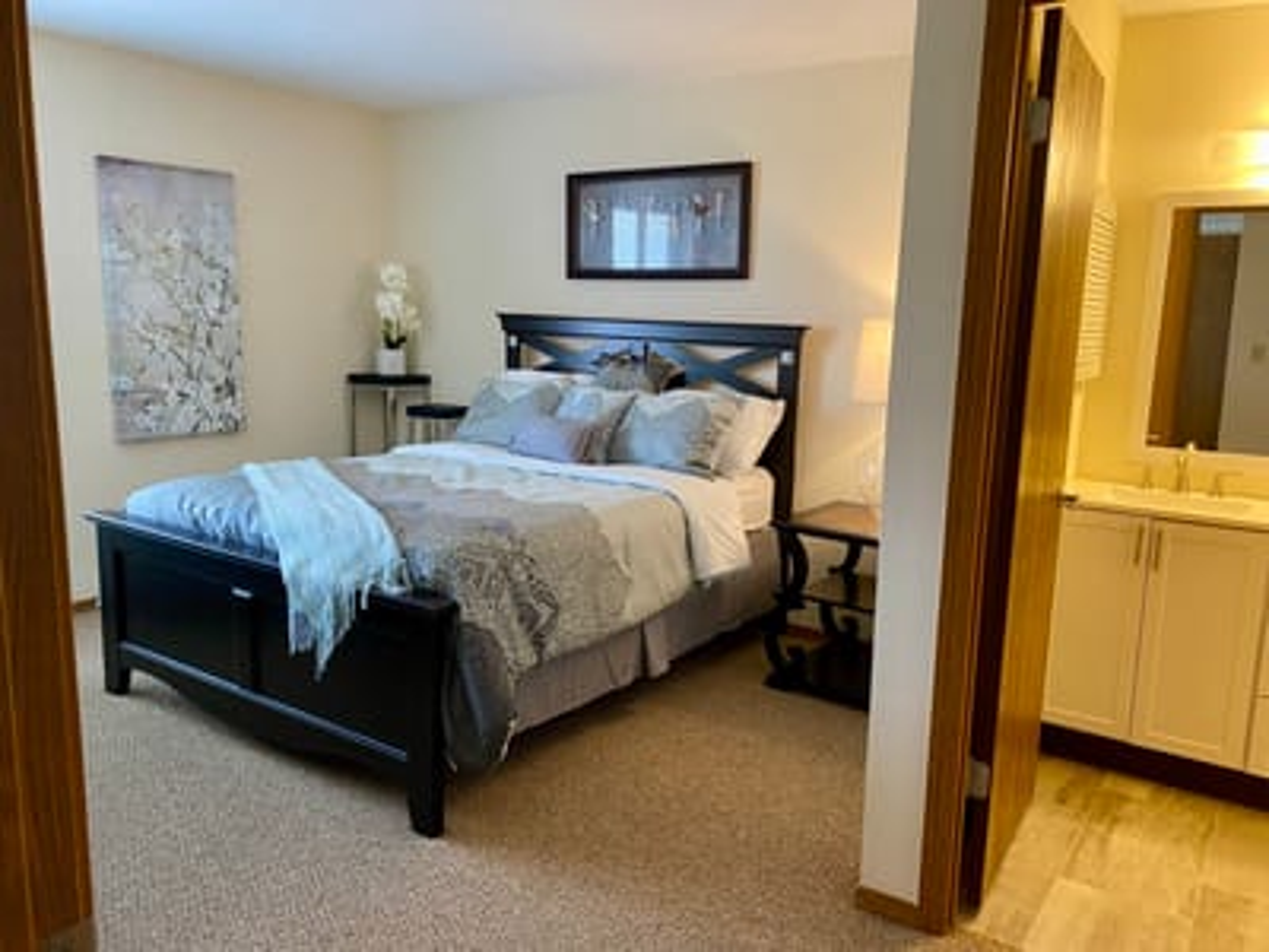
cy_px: 476
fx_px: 953
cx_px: 634
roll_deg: -2.8
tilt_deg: -9.6
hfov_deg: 67.3
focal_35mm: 26
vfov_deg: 53.1
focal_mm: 4.25
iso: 200
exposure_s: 1/60
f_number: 1.8
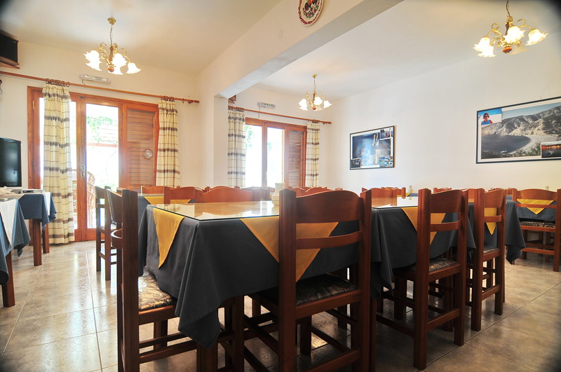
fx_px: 280
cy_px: 186
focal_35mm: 18
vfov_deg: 67.2
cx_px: 280
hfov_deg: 90.1
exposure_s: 1/15
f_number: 4
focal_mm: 12
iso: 200
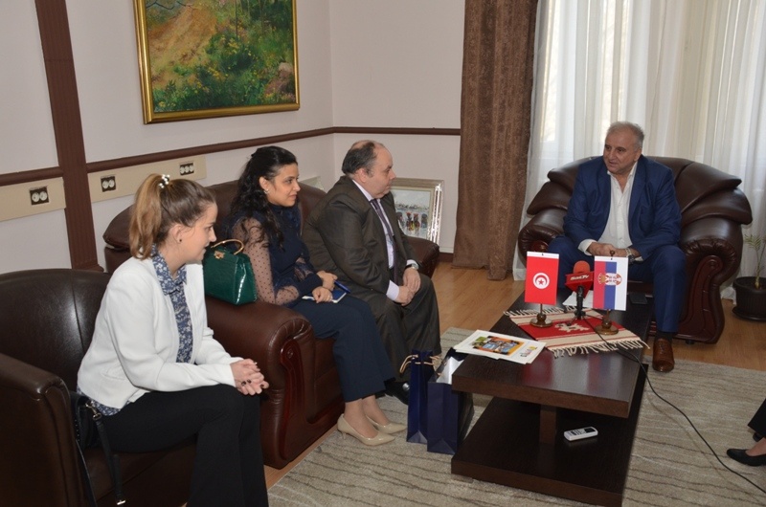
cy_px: 254
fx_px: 701
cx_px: 383
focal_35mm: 33
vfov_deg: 39.8
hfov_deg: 57.3
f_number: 6.3
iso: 500
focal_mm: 22
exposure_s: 1/60
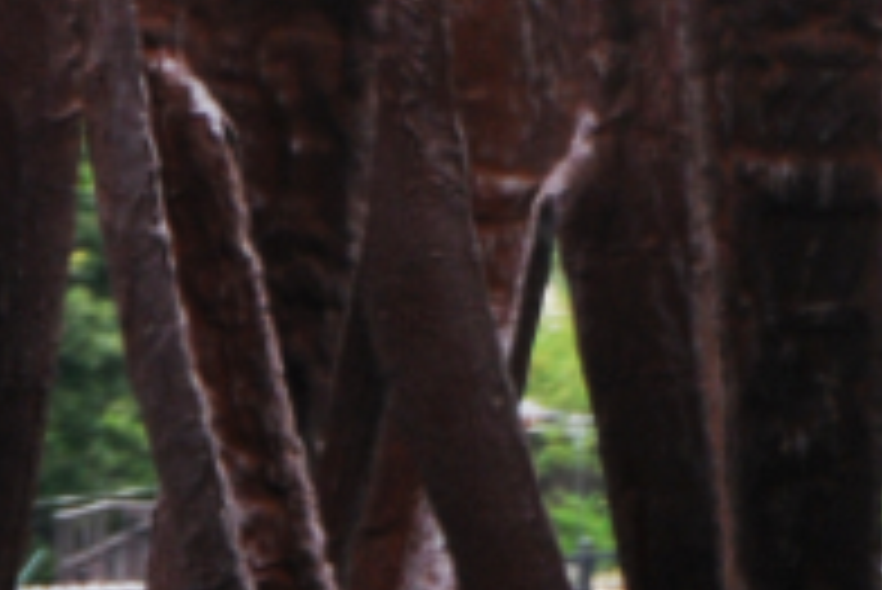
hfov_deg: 1.3
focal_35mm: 1528
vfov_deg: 0.9
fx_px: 37462
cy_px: -315
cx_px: 1098
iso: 500
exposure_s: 1/60
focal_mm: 200
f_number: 14
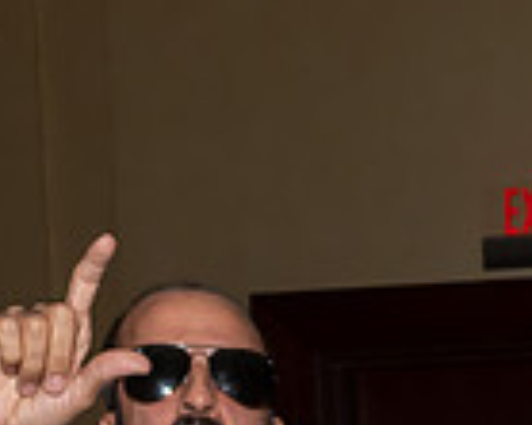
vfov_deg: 8.5
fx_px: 2628
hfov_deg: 11.2
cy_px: 1011
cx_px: 756
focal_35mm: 167
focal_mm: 17
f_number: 6.3
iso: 400
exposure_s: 1/250
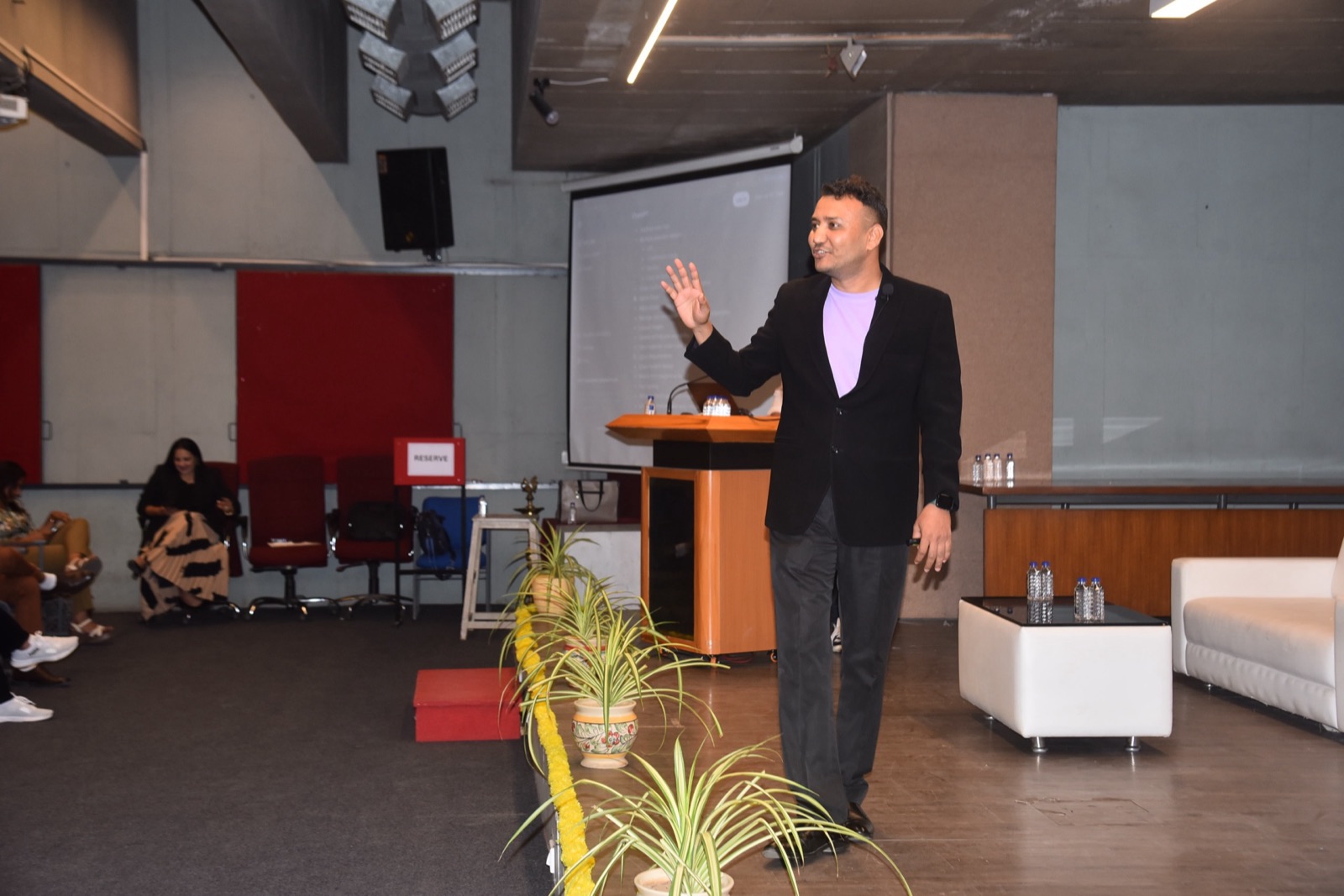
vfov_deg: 28.1
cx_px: 672
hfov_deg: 41.1
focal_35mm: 48
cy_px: 448
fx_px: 1792
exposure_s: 1/125
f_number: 5.6
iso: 1000
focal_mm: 48
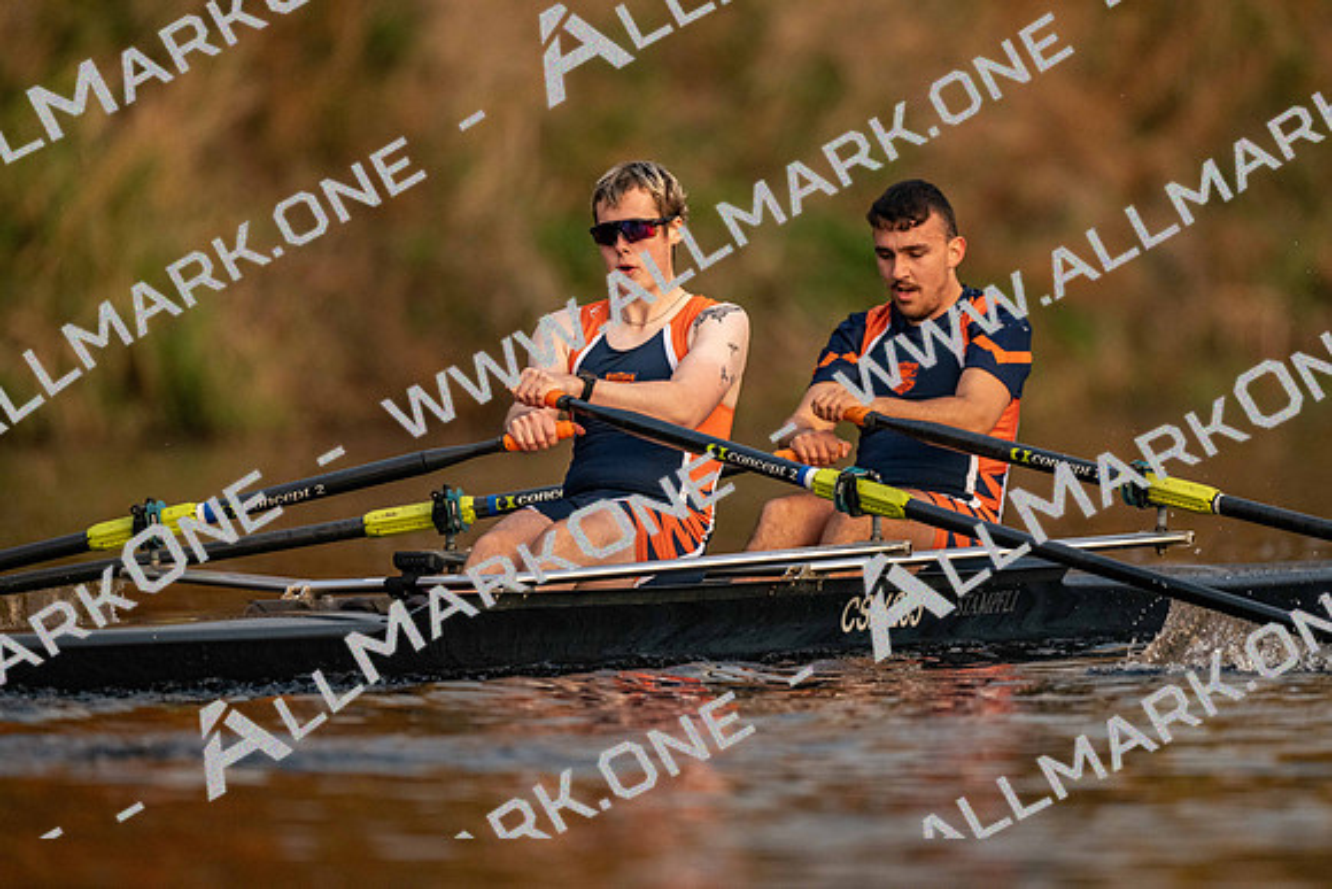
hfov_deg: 3.4
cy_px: 444
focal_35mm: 600
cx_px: 666
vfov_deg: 2.3
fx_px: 22204
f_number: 4
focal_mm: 600
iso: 2800
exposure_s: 1/2500
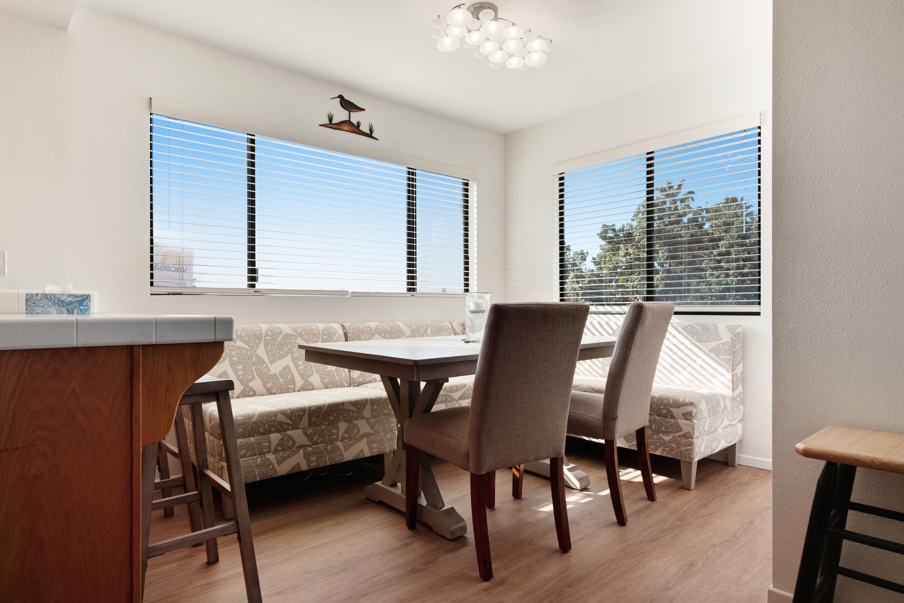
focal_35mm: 20
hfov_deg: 84.0
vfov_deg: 61.9
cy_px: 302
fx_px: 502
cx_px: 452
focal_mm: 13.2
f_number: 7.1
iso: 400
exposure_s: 1/240
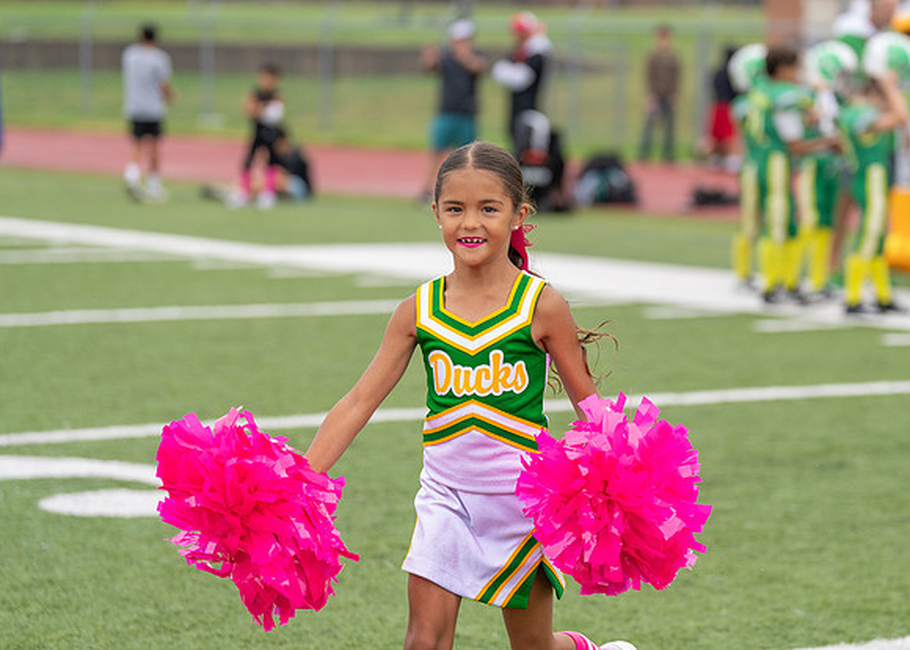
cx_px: 581
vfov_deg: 11.3
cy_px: 263
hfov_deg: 15.8
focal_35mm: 127
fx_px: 3281
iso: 500
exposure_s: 1/2000
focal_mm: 101
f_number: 2.8
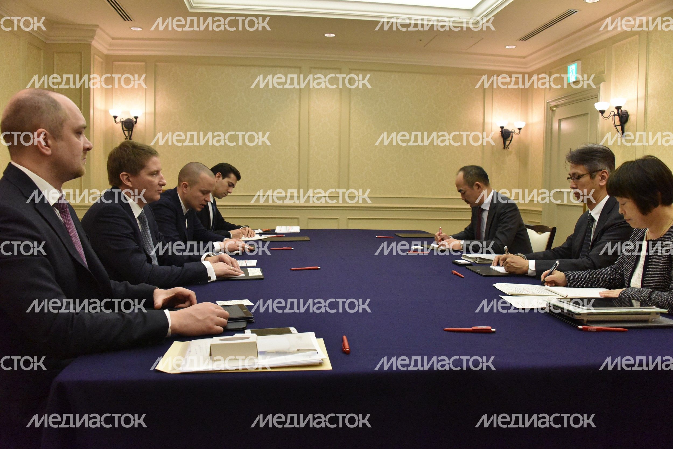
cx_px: 336
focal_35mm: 28
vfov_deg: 46.4
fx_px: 524
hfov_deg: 65.5
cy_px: 224
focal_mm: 28
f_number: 5.6
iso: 6400
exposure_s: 1/200
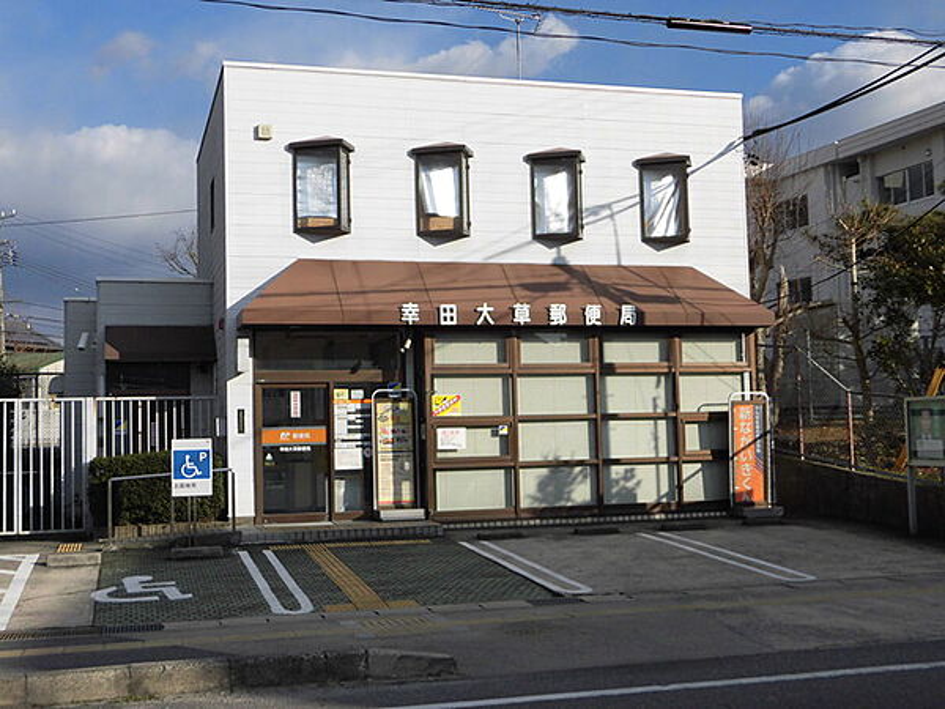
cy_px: 354
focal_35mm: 43
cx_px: 472
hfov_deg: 43.9
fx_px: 1174
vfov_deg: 33.6
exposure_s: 1/200
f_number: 9.7
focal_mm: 7.72
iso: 100
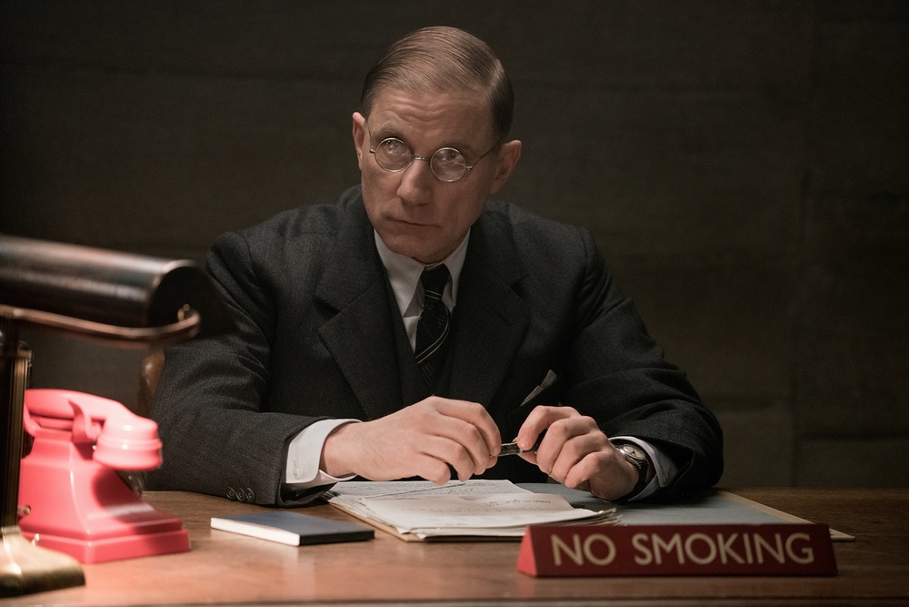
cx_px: 454
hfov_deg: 13.3
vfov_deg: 8.9
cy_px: 304
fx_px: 3889
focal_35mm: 154
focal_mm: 154
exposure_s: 1/125
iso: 4000
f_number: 4
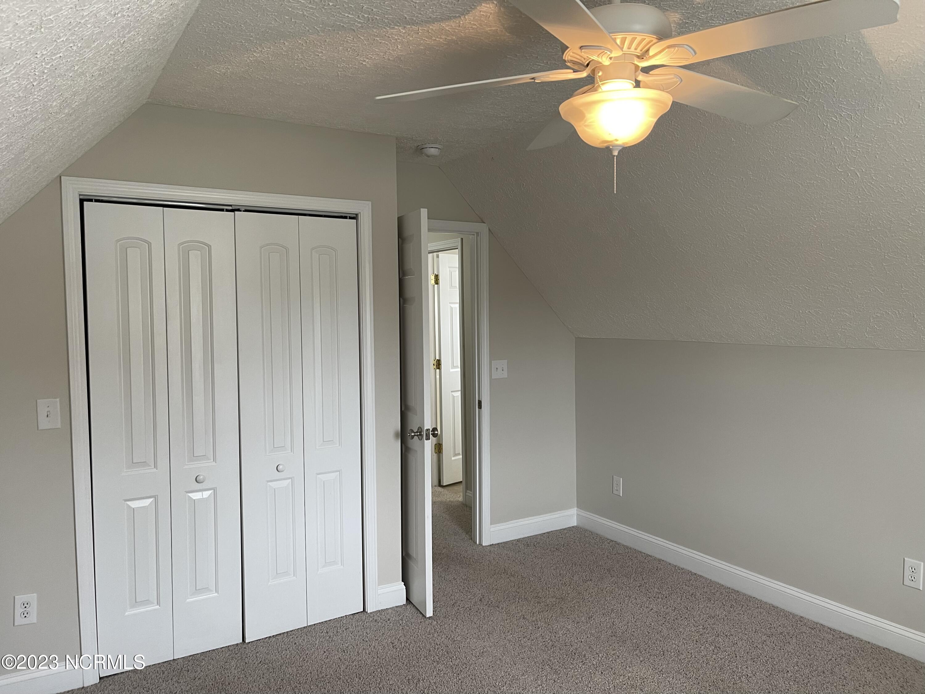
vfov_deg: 53.1
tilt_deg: -2.8
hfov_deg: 67.3
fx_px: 695
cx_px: 462
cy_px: 347
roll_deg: +1.0
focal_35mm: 26
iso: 80
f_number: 1.6
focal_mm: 5.1
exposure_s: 1/60
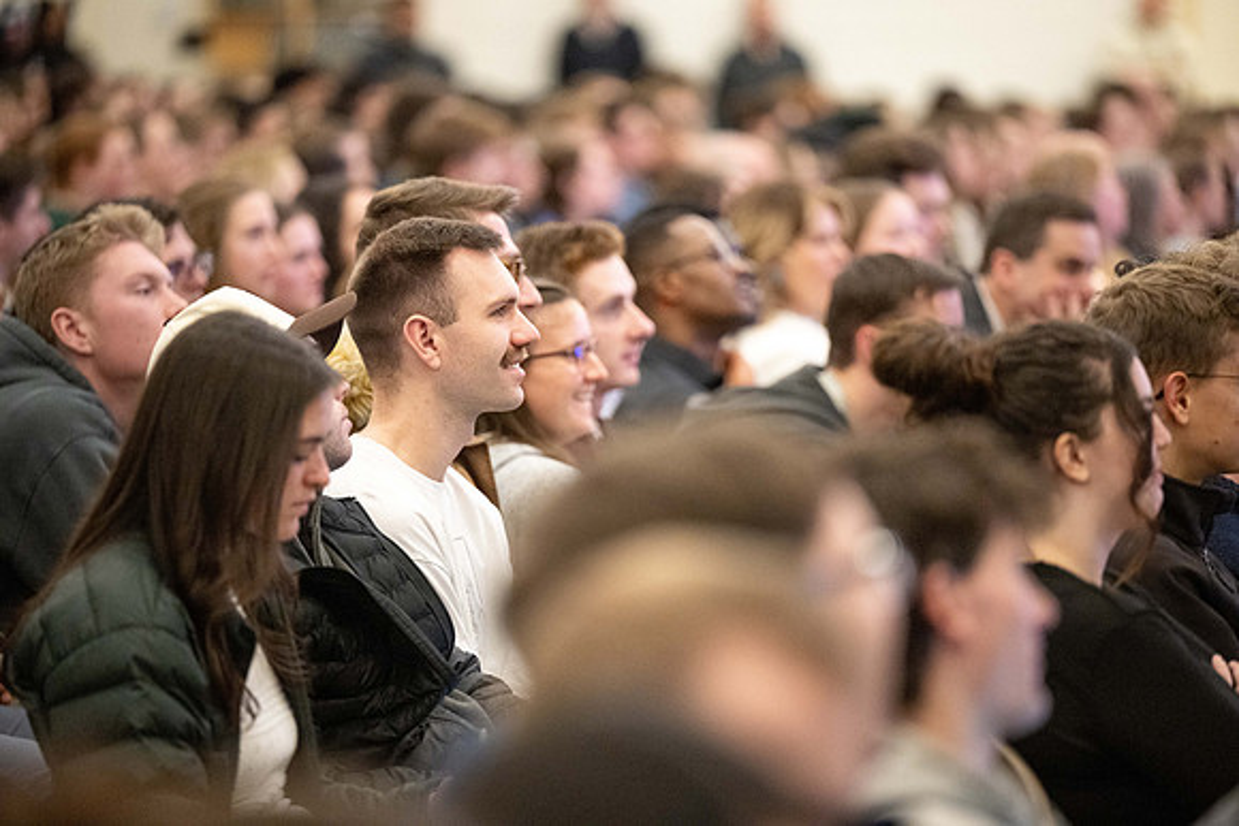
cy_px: 413
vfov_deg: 6.9
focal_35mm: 200
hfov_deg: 10.3
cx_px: 620
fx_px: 6885
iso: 8000
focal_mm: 200
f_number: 2.8
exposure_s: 1/320
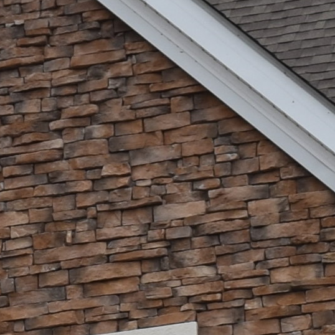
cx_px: -54
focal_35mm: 341
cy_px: 686
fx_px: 3734
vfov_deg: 5.0
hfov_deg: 5.1
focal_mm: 24
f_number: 9
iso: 100
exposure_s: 1/200
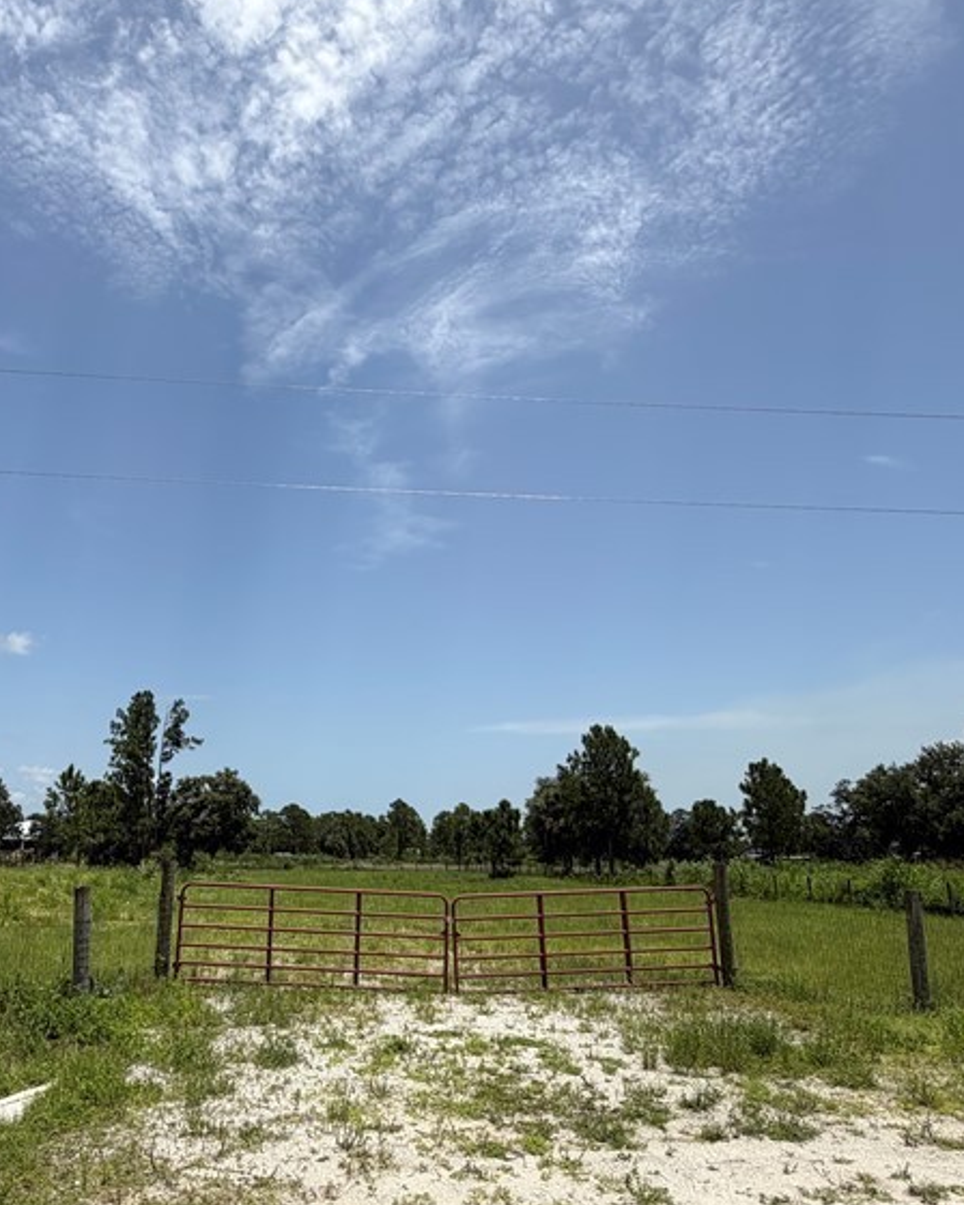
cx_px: 321
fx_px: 892
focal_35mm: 25
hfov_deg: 55.6
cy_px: 661
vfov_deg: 67.9
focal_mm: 2.22
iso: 20
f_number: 2.2
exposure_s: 1/1431
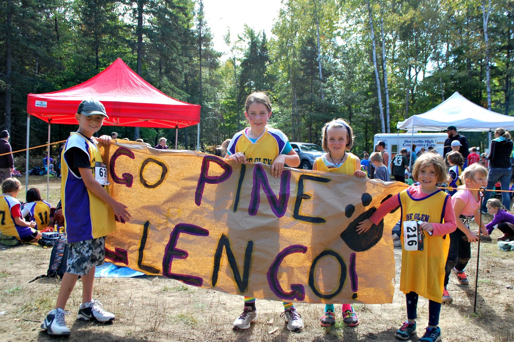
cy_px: 171
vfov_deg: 39.9
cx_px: 257
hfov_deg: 57.3
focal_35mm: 33
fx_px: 471
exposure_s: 1/200
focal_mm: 22
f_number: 7.1
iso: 200
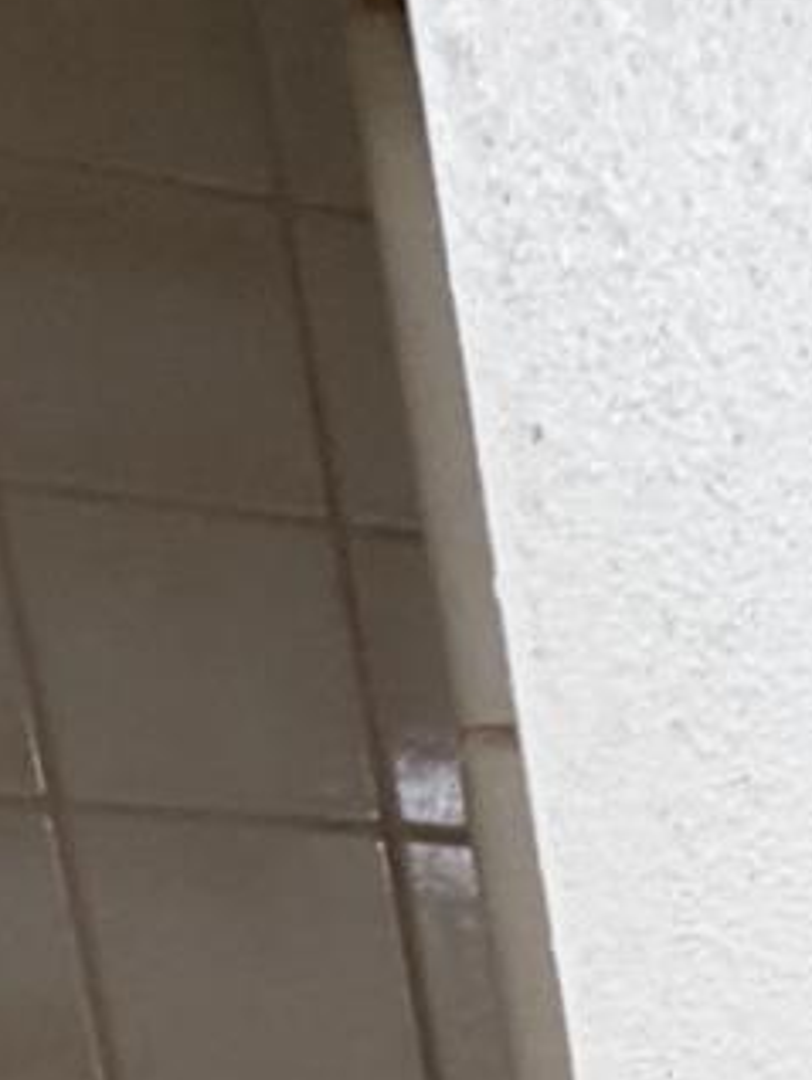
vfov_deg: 21.0
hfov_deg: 15.7
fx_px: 2061
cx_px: 1768
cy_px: 1893
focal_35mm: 66
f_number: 2.2
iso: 250
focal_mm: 2.22
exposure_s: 1/60
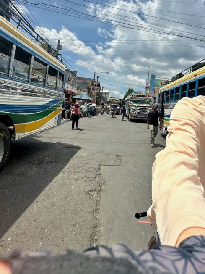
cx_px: 129
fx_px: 174
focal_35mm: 22
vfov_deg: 74.4
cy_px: 95
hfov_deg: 60.2
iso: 50
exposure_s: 1/4132
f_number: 2.2
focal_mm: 2.22
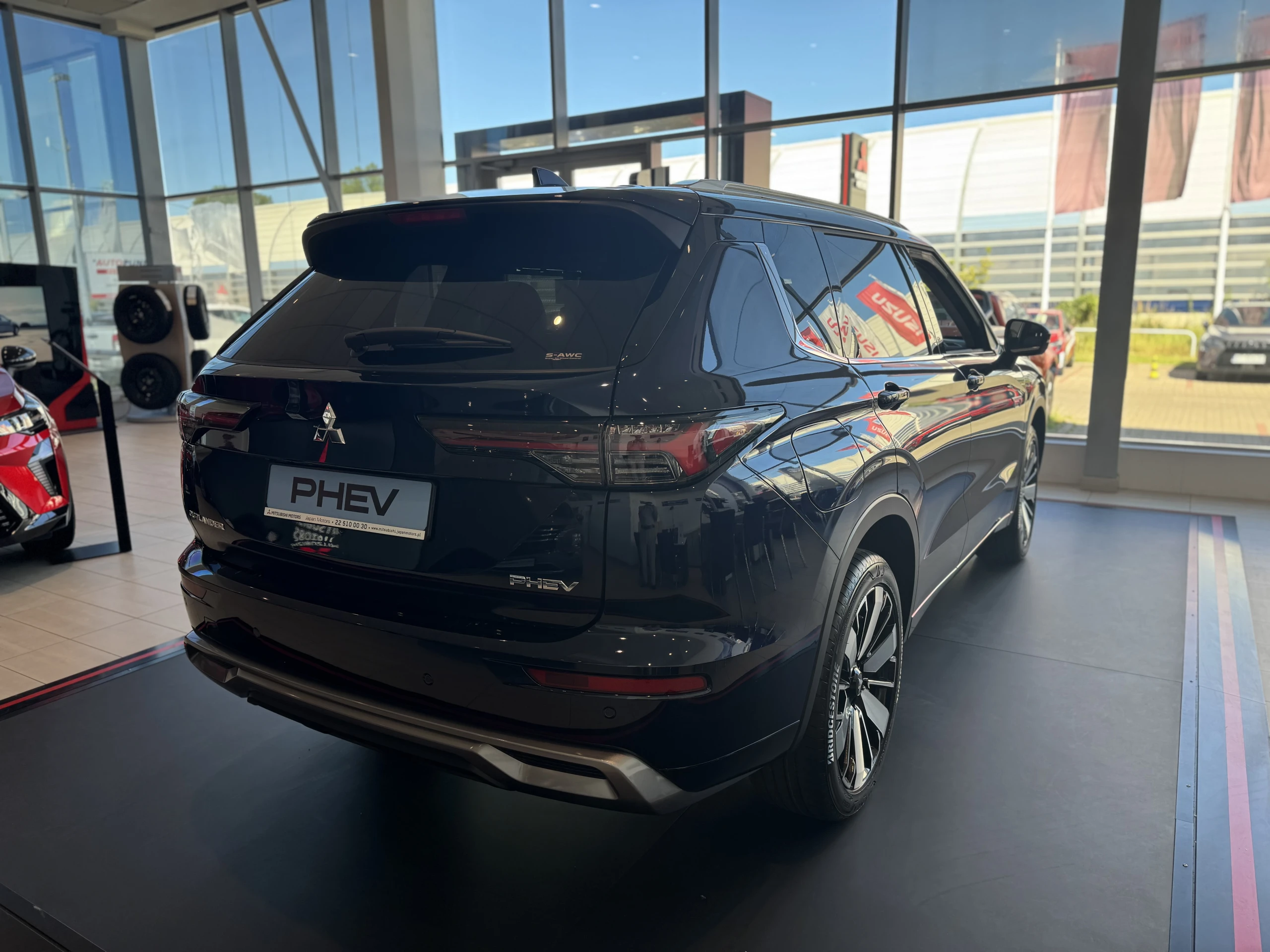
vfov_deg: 56.8
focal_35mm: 24
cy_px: 476
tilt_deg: -11.7
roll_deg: +1.2
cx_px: 635
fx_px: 881
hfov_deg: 71.6
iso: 80
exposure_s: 1/230
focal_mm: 6.76
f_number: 1.78
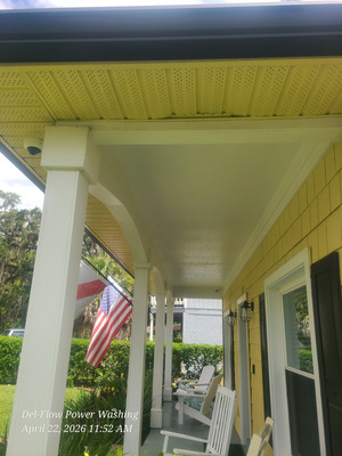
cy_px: 228
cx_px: 171
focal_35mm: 26
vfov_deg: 67.3
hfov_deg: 53.1
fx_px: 343
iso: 40
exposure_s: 1/1347
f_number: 1.8
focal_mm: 5.4
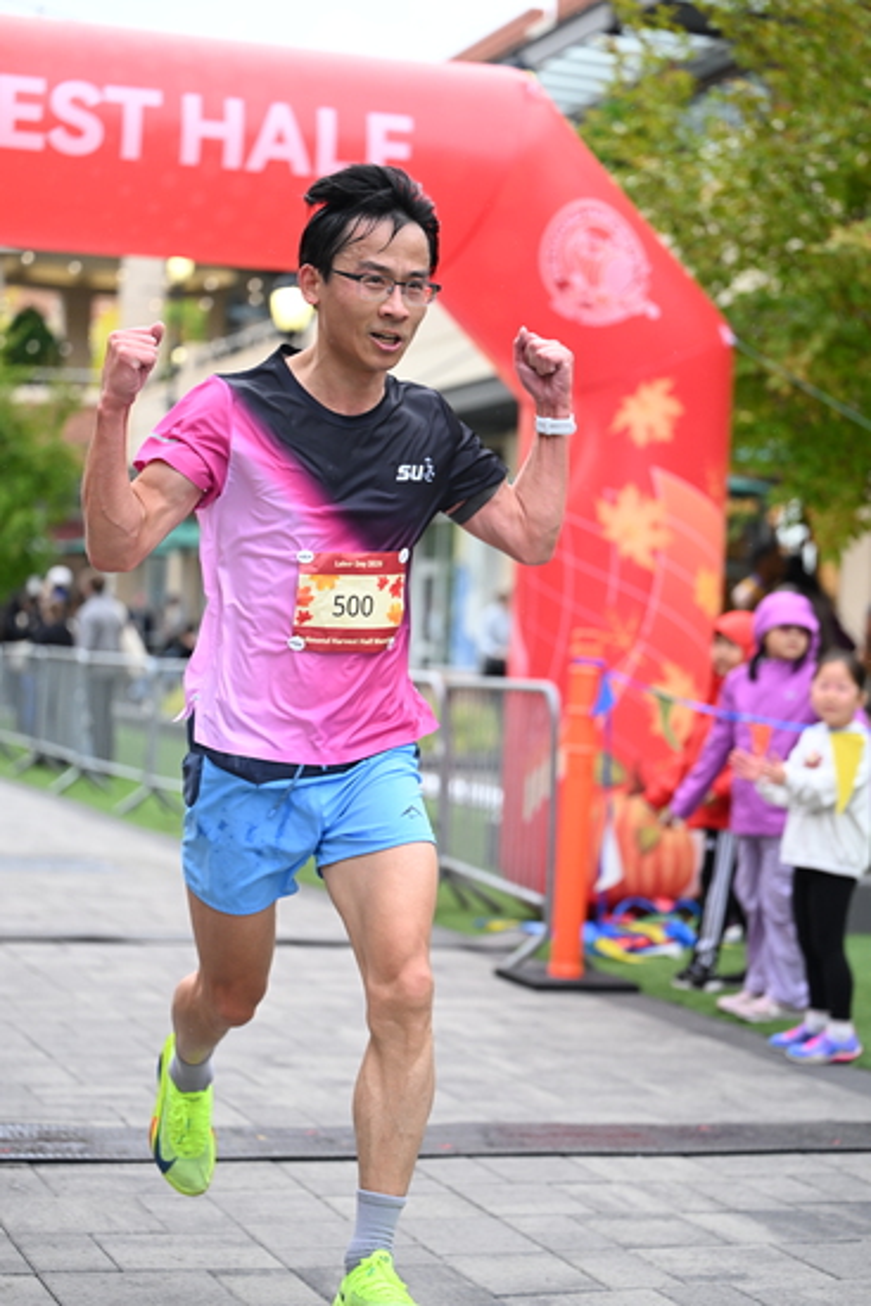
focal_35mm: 70
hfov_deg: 19.5
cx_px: 436
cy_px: 653
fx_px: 2539
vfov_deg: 28.8
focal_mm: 70
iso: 1250
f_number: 2.8
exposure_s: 1/1600
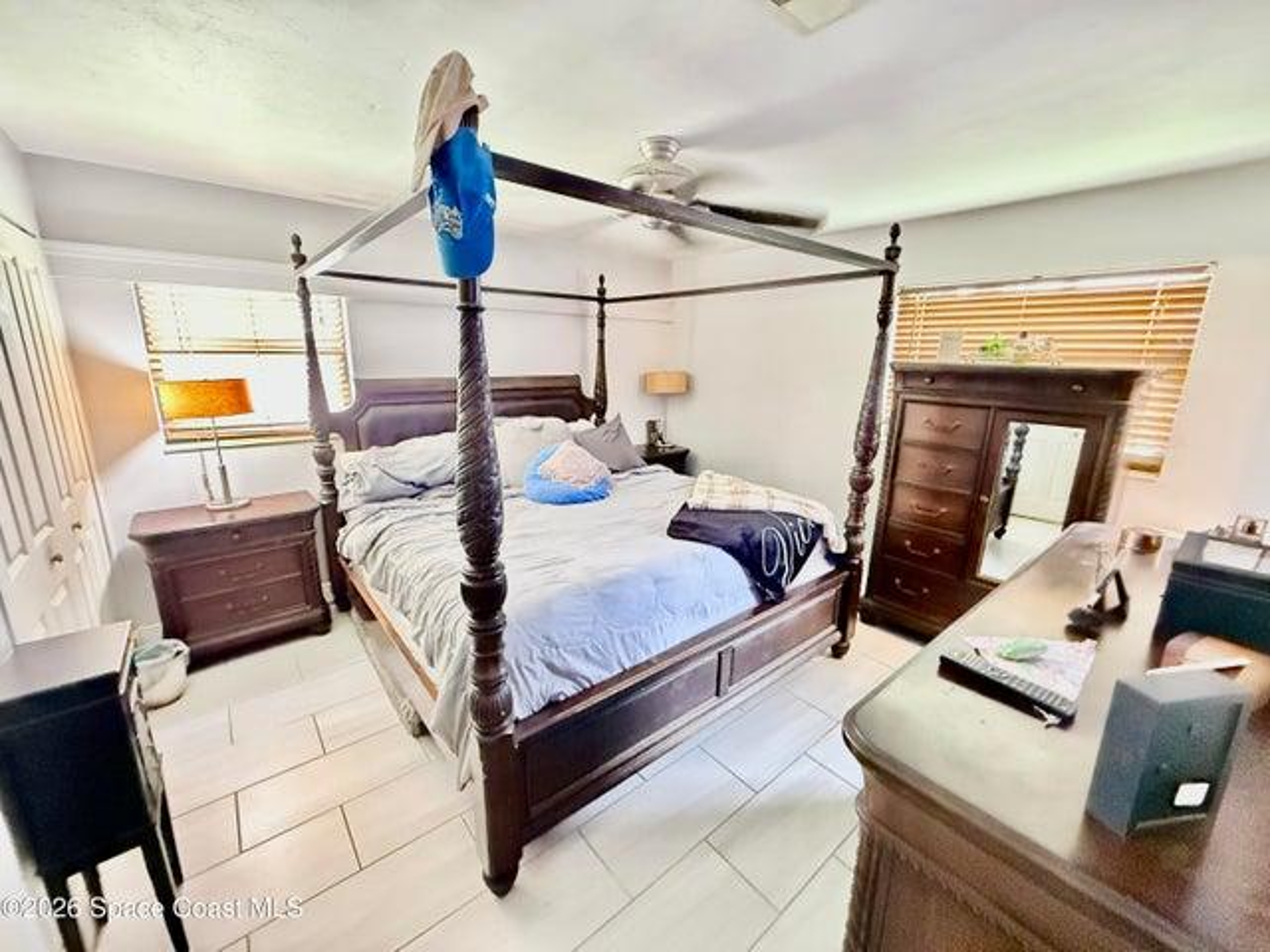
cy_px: 476
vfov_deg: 85.7
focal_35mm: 14
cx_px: 635
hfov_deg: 102.1
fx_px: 514
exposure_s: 1/30
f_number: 2.2
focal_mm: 2.22
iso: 2000
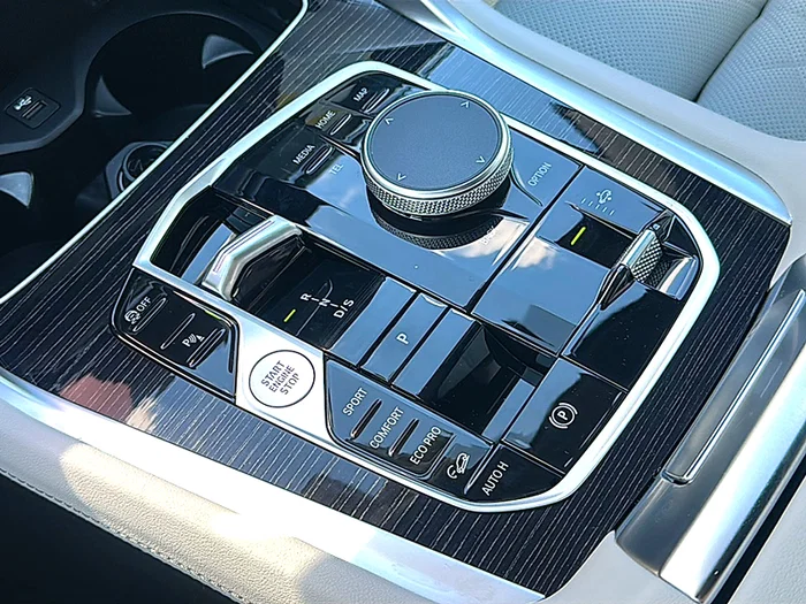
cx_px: 403
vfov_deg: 36.8
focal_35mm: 39
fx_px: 908
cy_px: 302
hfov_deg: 47.9
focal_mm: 6.86
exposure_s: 1/222
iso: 64
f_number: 1.78
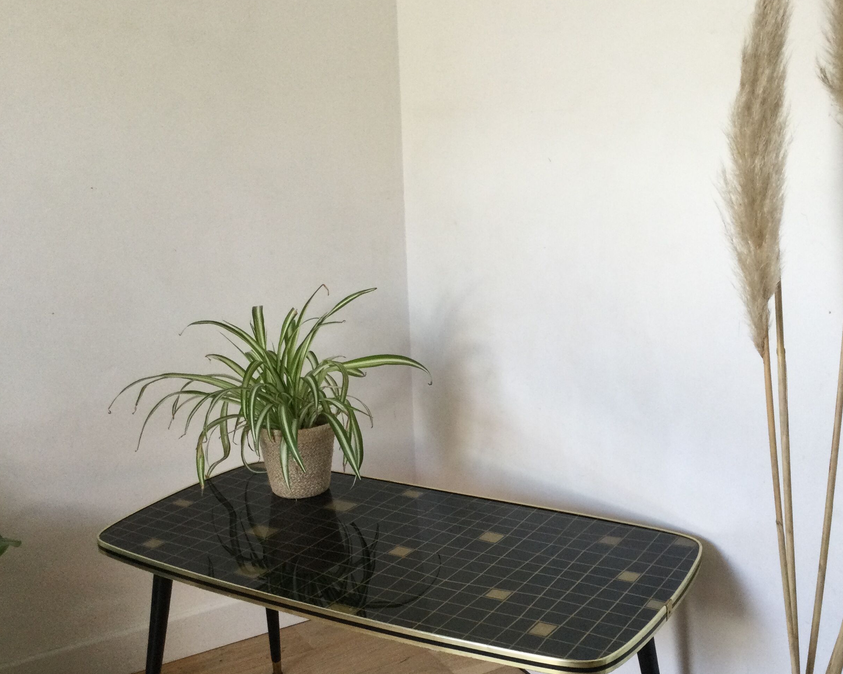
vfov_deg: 36.2
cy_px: 437
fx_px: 1023
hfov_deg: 44.8
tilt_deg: -15.2
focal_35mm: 41
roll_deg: +4.0
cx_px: 425
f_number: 2.4
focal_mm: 3.3
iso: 40
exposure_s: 1/33
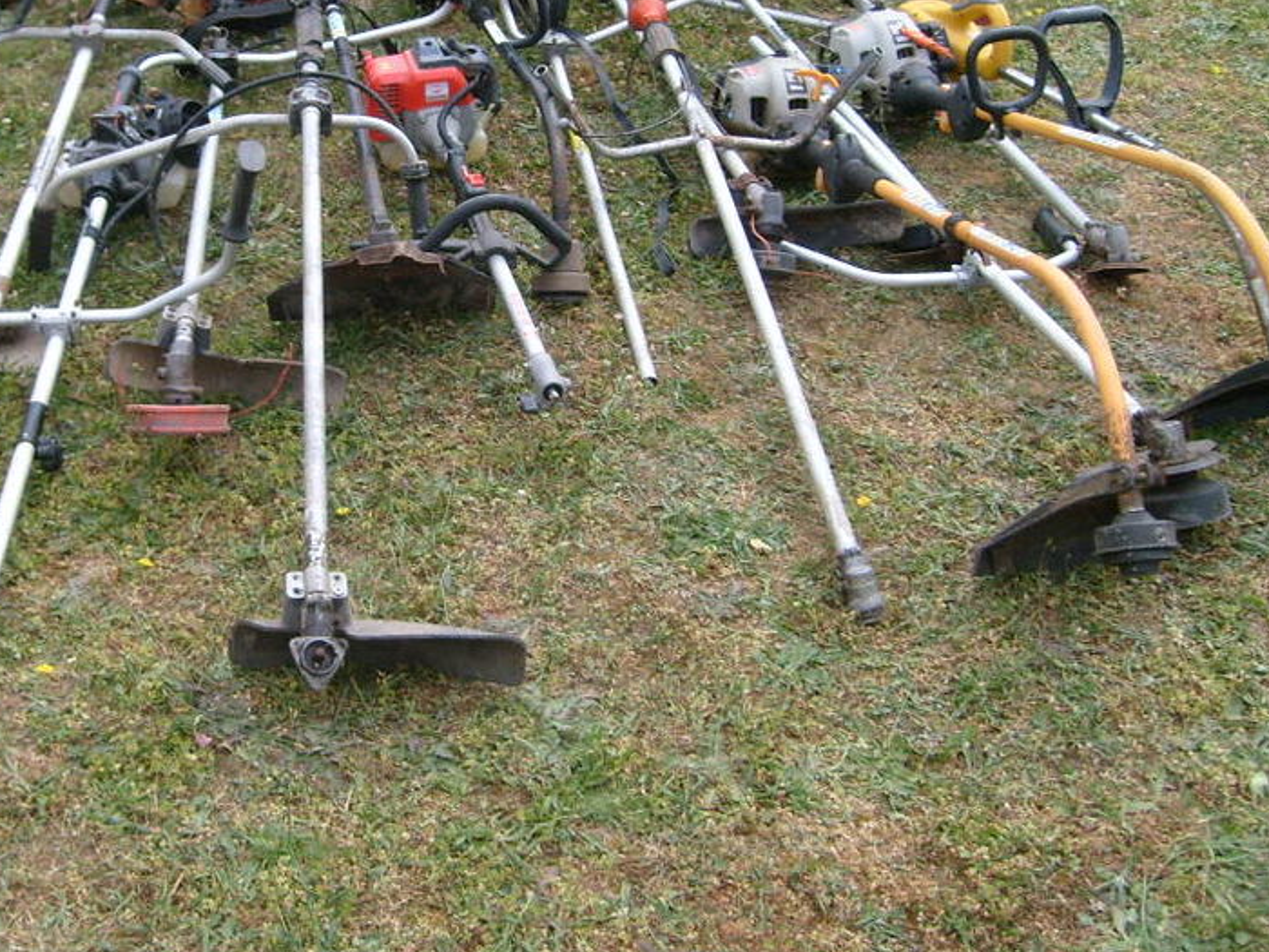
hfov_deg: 37.8
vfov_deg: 29.0
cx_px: 444
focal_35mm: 50
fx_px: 1833
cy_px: 346
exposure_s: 1/125
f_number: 7.1
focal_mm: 5.8
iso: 80
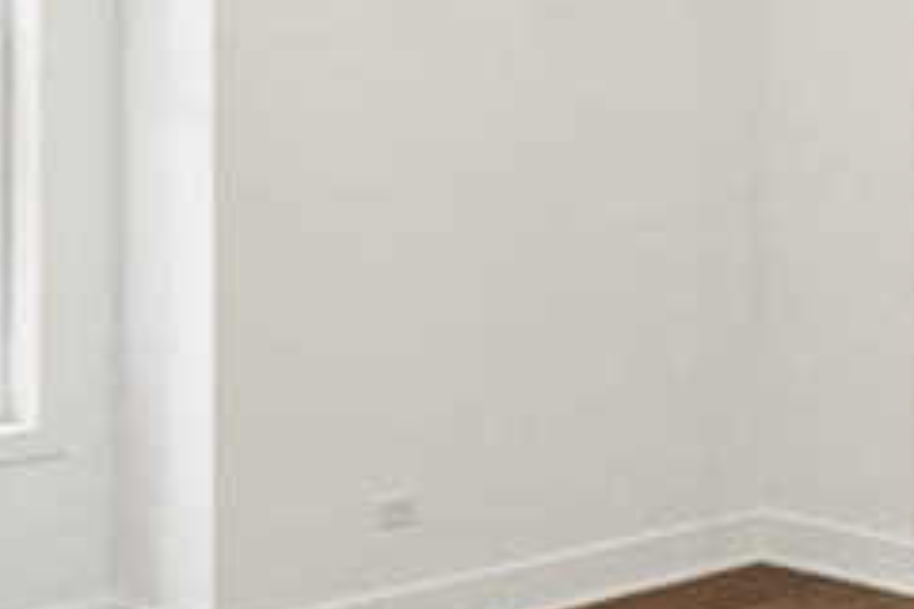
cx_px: 1198
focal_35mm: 88
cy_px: -118
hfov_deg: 21.0
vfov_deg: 15.0
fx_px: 2234
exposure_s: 1/25
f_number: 8
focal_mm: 13
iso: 400
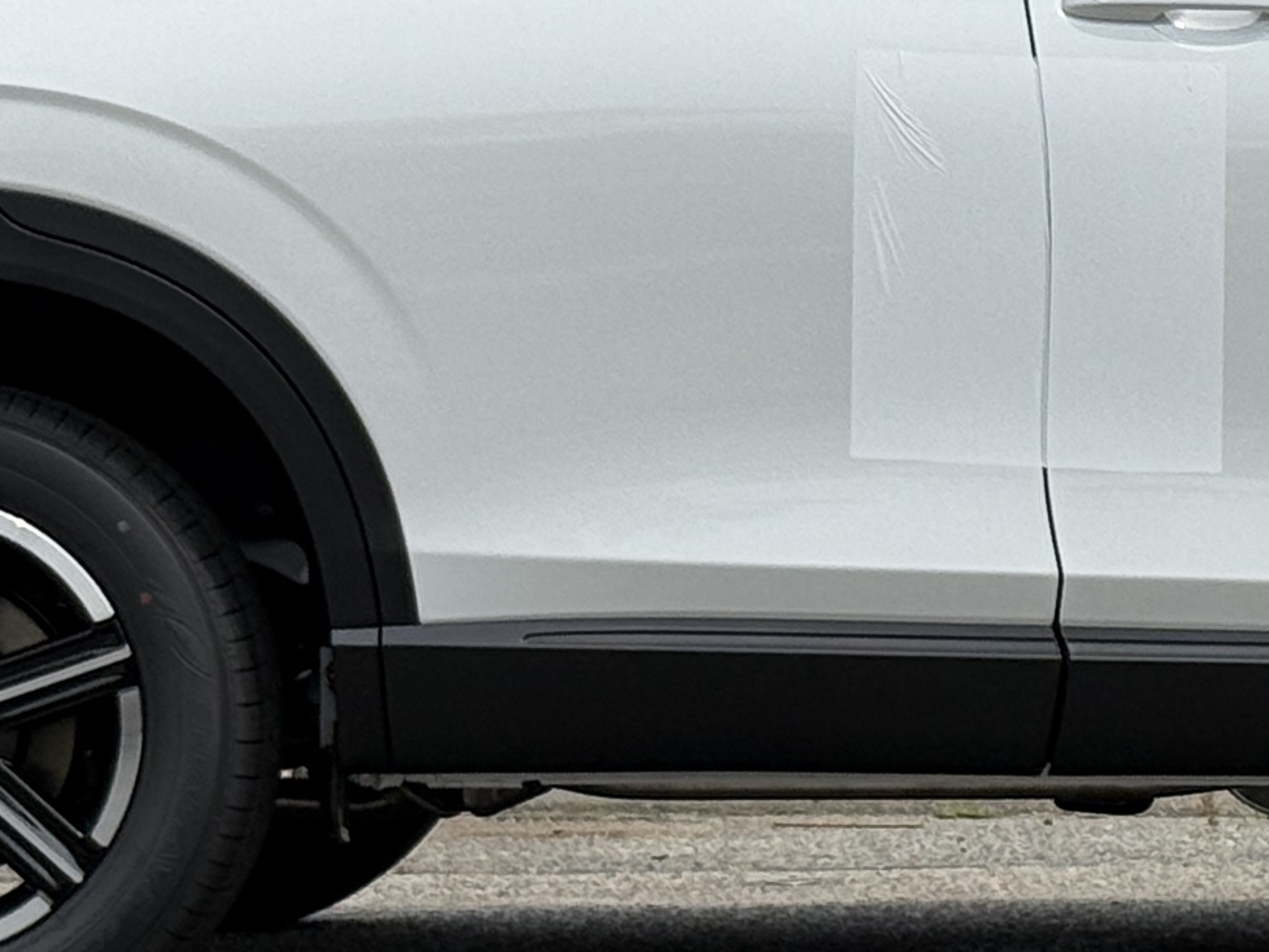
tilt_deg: +3.1
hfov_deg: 9.9
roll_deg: -0.9
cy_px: 77
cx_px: 1299
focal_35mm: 198
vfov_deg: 7.5
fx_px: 7259
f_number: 1.78
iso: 64
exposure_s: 1/6024
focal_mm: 6.76
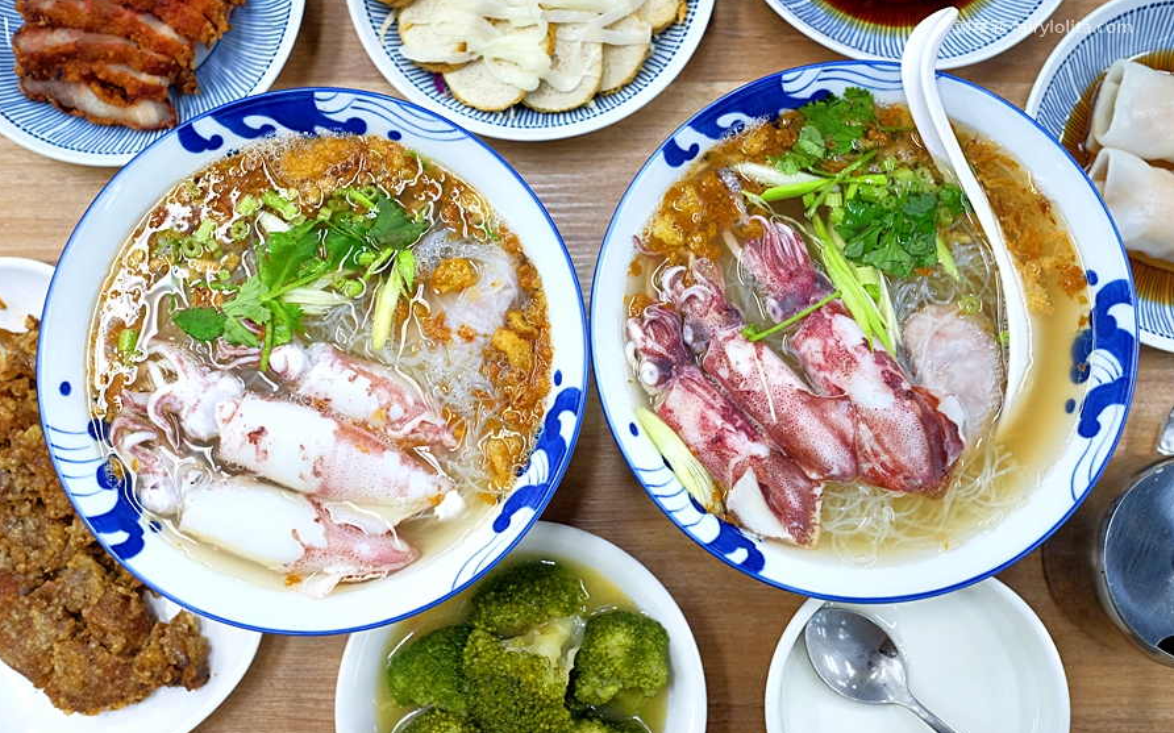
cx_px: 583
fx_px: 1152
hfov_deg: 54.0
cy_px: 345
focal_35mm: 36
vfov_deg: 35.3
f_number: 3.6
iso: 2000
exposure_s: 1/240
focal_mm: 23
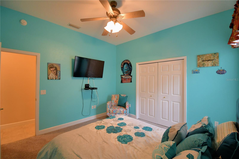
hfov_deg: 100.4
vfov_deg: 77.3
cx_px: 120
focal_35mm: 15
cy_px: 80
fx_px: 100
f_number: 4.5
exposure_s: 1/30
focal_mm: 10
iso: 800
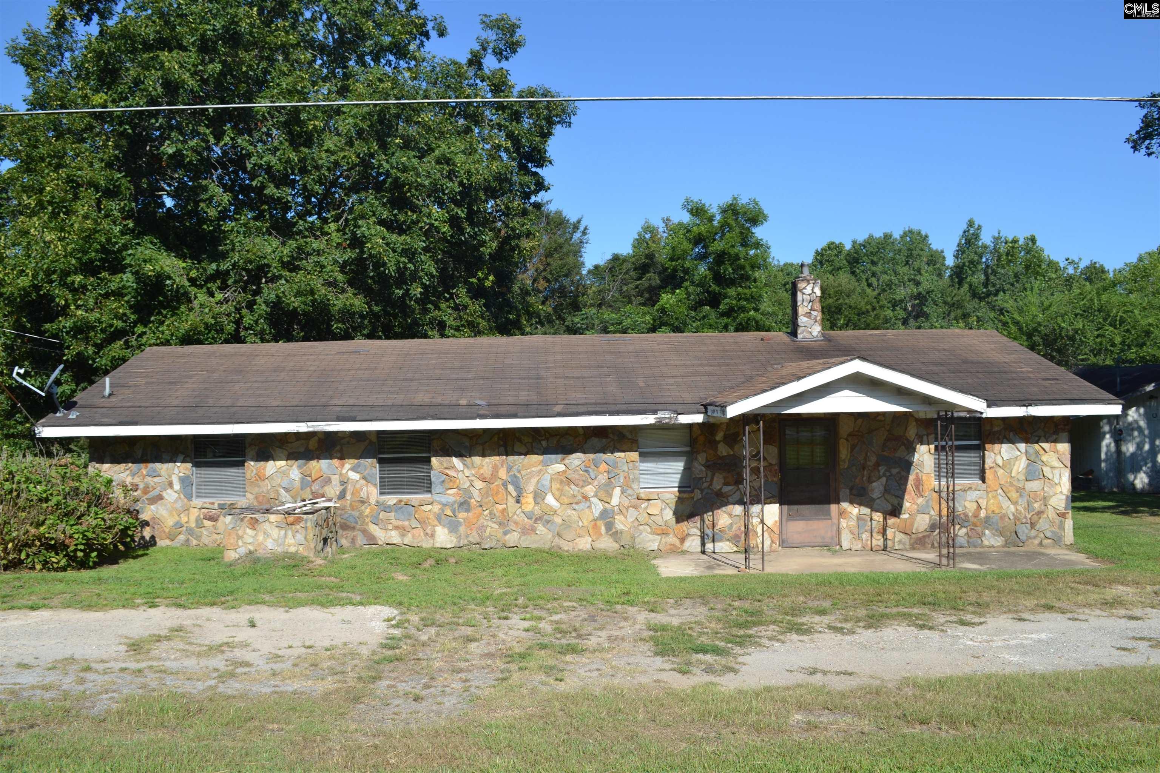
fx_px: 870
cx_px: 580
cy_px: 386
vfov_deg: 47.9
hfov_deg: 67.4
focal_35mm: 27
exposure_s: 1/200
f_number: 7.1
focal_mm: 18
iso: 100
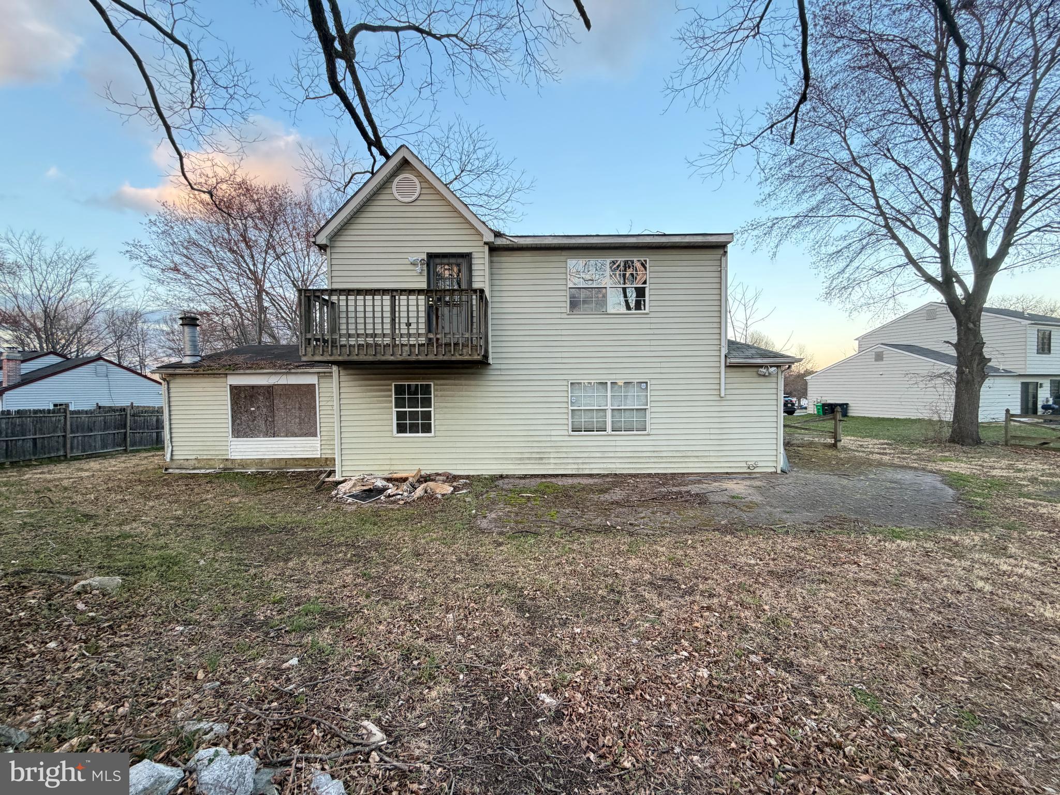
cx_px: 530
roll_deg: +0.4
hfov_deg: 102.1
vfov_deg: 85.7
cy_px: 398
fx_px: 429
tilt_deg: -1.6
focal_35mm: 14
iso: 160
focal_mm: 2.22
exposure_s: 1/121
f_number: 2.2
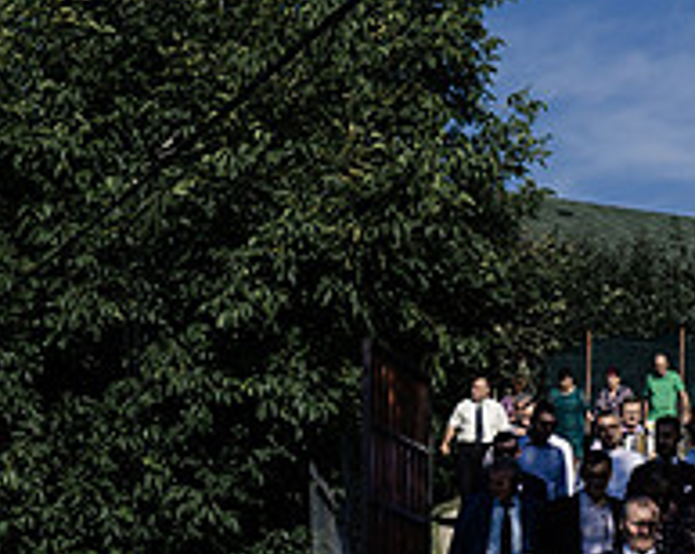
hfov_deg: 17.8
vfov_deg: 13.8
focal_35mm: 108
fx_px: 2219
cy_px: 694
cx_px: 264
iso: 100
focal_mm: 37
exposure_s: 1/500
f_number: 7.1
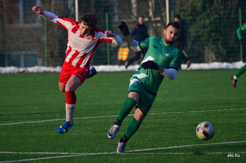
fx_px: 2864
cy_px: 82
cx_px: 123
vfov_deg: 3.3
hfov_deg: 4.9
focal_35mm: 420
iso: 500
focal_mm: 280
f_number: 5.6
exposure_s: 1/1600
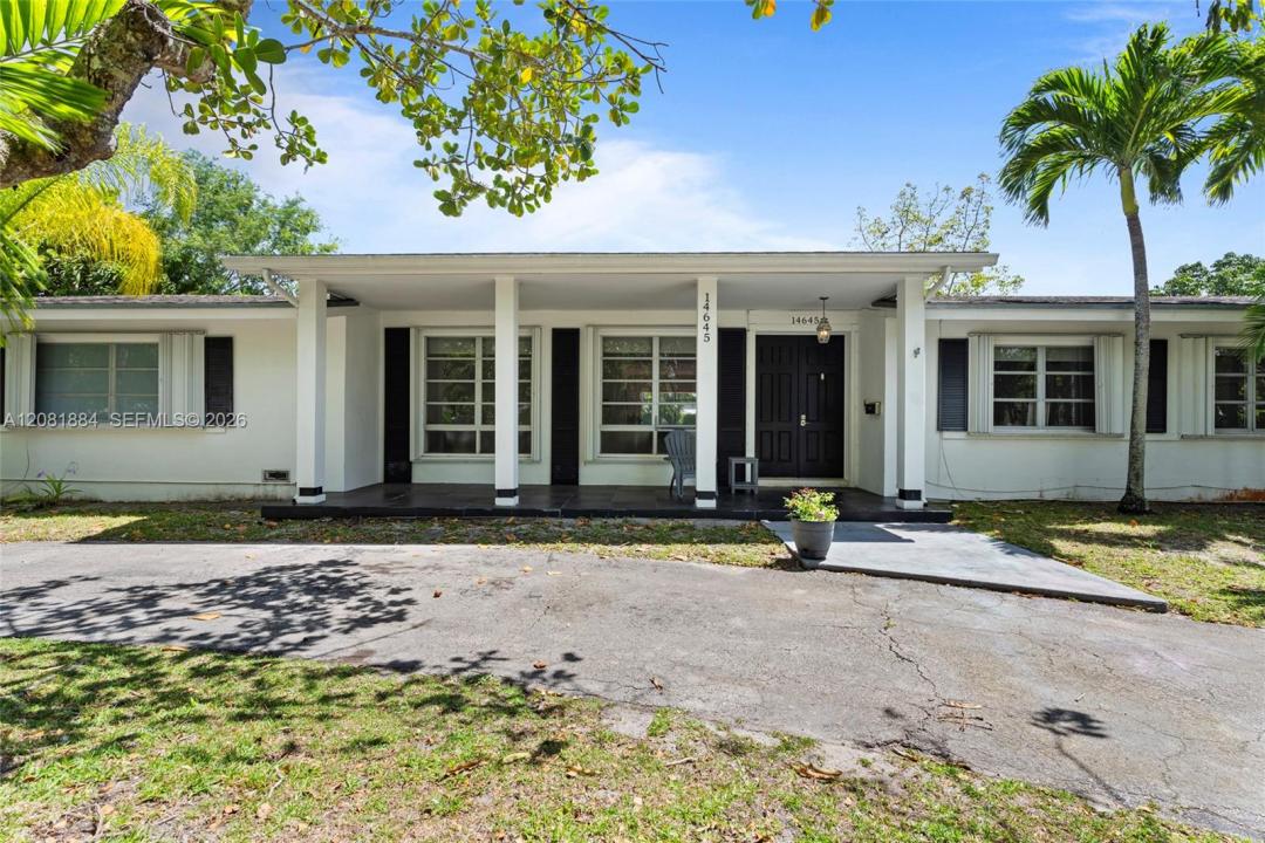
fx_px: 562
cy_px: 422
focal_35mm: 16
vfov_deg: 73.7
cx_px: 632
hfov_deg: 96.7
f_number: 9
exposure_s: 1/60
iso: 250
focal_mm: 16
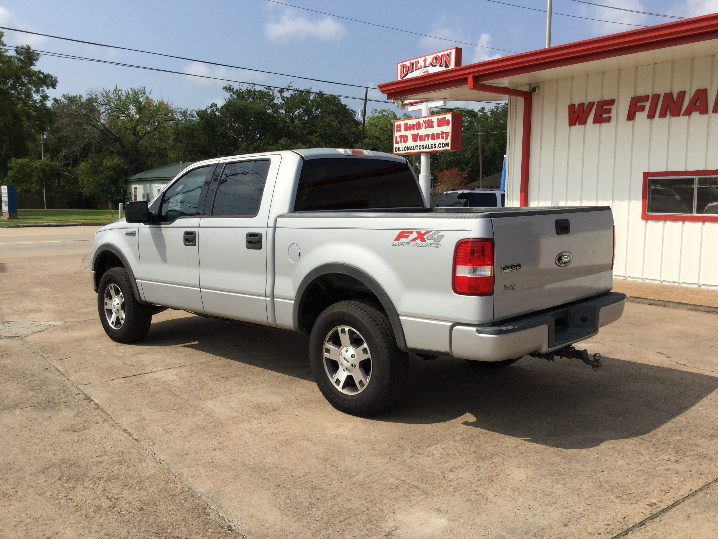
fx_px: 643
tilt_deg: -7.1
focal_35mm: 31
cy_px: 270
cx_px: 359
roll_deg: -0.4
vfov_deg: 45.4
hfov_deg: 58.4
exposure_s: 1/2037
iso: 25
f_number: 2.4
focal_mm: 3.3
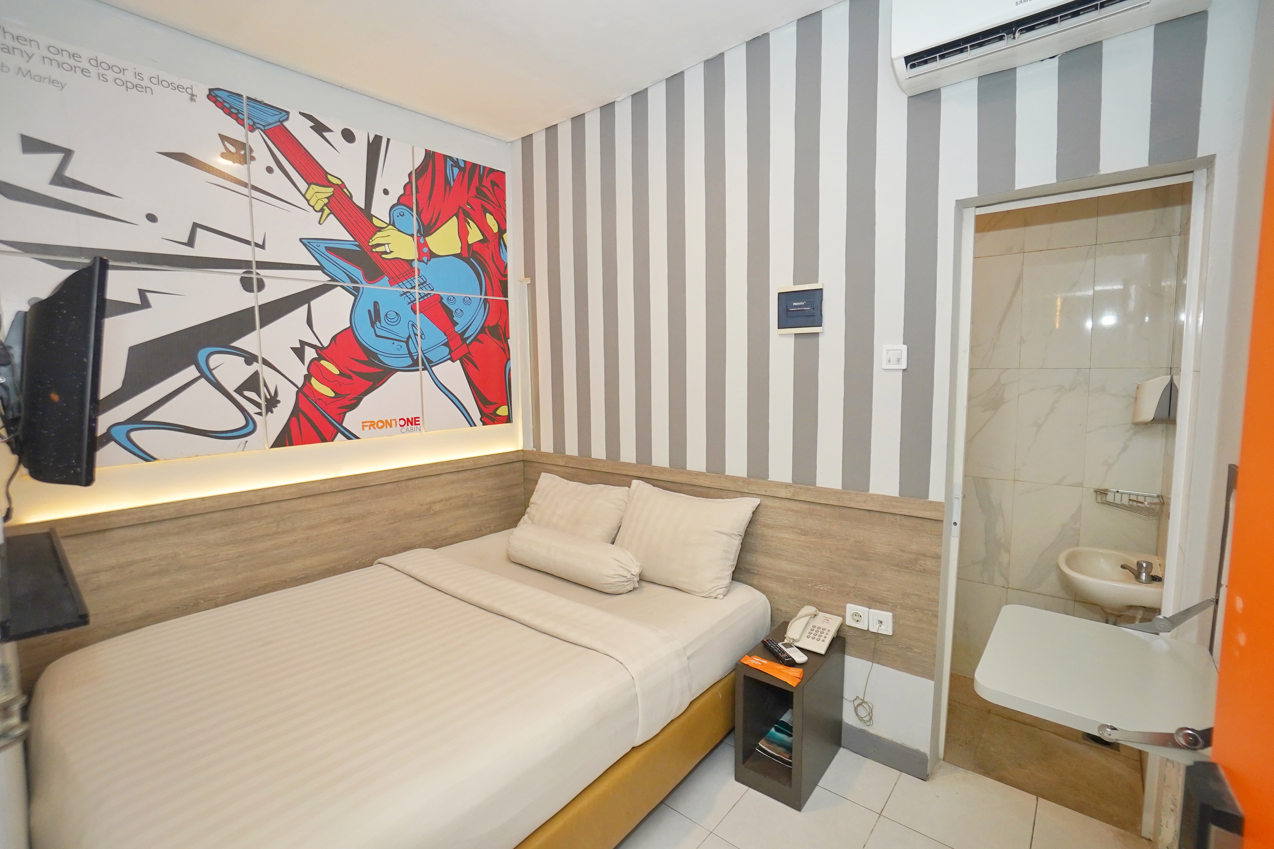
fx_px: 531
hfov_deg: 100.4
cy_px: 424
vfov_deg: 77.3
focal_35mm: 15
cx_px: 637
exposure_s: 1/100
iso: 800
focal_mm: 10
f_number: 4
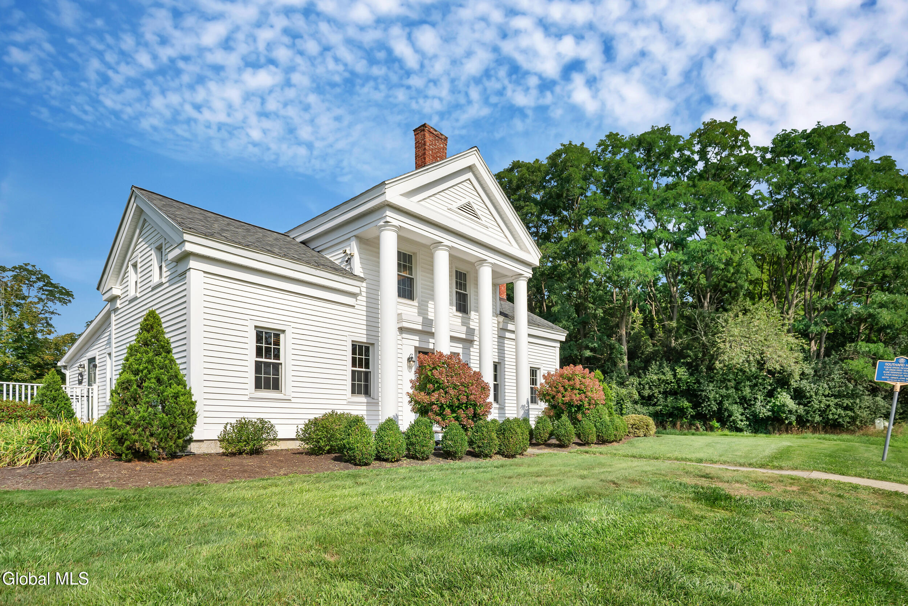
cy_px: 303
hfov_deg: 90.0
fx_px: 454
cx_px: 454
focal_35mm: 18
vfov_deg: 67.4
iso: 250
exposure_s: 1/4000
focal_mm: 18
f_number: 4
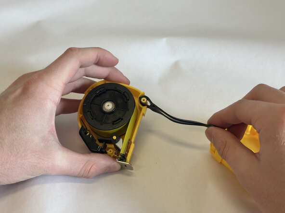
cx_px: 142
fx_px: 395
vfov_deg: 30.3
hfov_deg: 39.7
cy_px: 106
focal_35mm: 48
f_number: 1.78
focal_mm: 6.86
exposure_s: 1/120
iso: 80
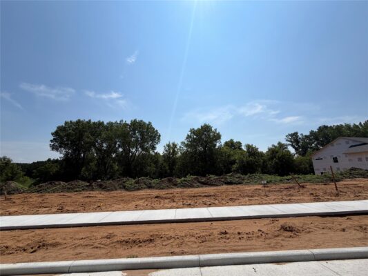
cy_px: 138
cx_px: 184
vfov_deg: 85.7
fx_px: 149
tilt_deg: +11.5
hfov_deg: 102.1
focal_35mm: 14
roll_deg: +1.2
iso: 20
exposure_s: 1/1901
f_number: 2.2
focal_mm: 2.22
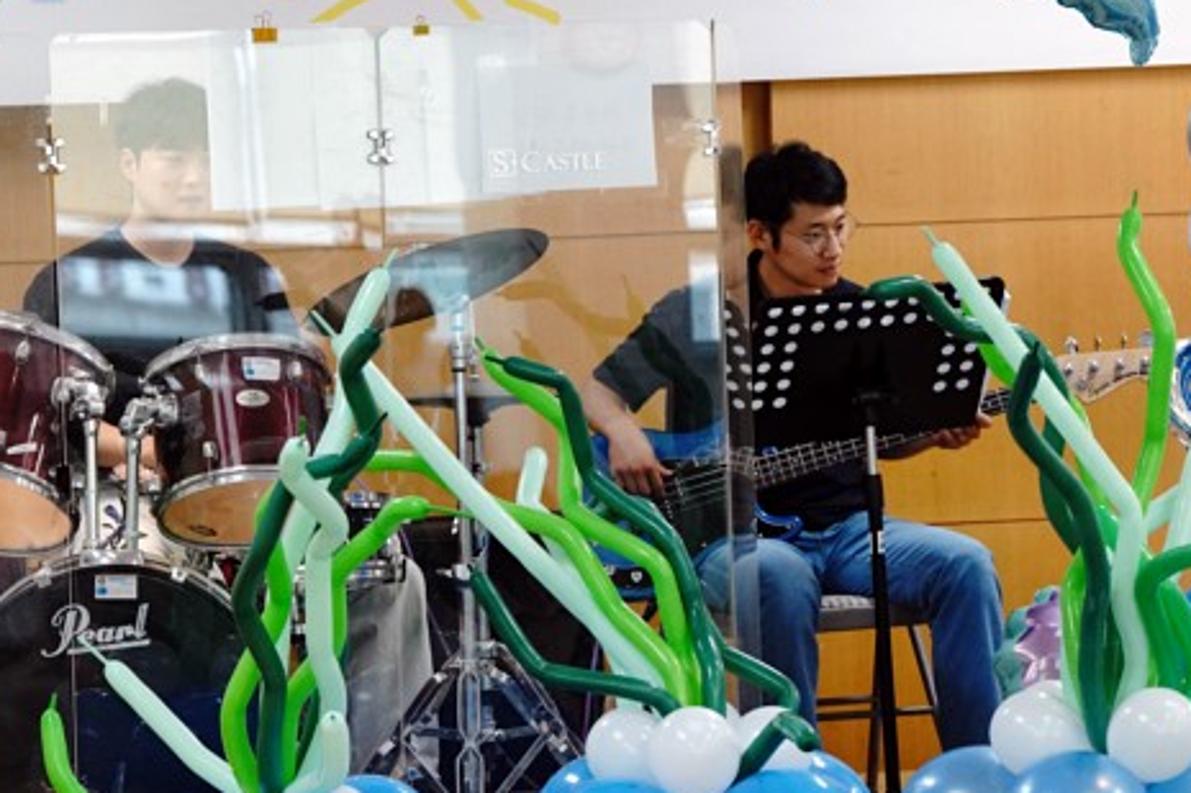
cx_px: 588
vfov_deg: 7.2
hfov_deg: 10.8
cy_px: 429
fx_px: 6283
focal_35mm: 190
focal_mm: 98
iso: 2000
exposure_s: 1/160
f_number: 4.5
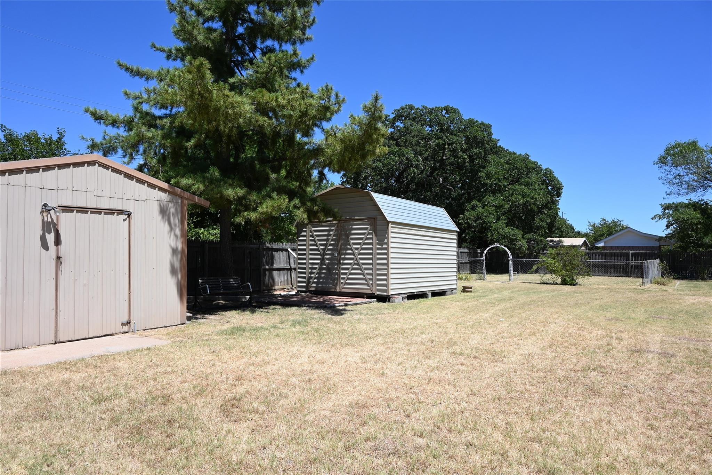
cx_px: 356
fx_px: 475
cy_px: 238
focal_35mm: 24
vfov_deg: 53.1
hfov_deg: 73.7
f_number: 7.1
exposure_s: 1/400
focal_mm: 16
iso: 100
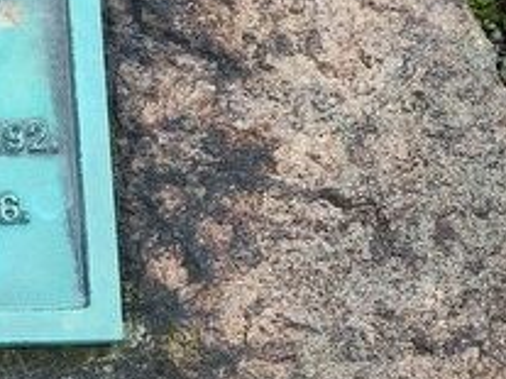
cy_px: 303
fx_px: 1300
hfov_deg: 19.2
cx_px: -262
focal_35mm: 89
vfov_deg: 16.5
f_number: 1.8
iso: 100
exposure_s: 1/376
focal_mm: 5.56
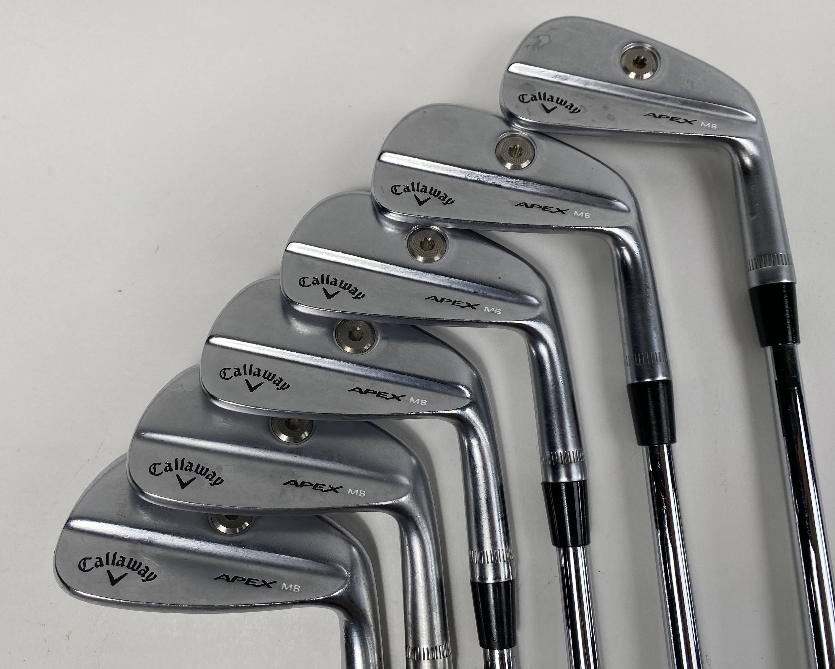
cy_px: 330
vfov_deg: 51.5
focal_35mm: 28
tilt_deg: -79.6
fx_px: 692
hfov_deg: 62.2
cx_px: 397
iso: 32
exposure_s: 1/362
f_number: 1.8
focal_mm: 4.25
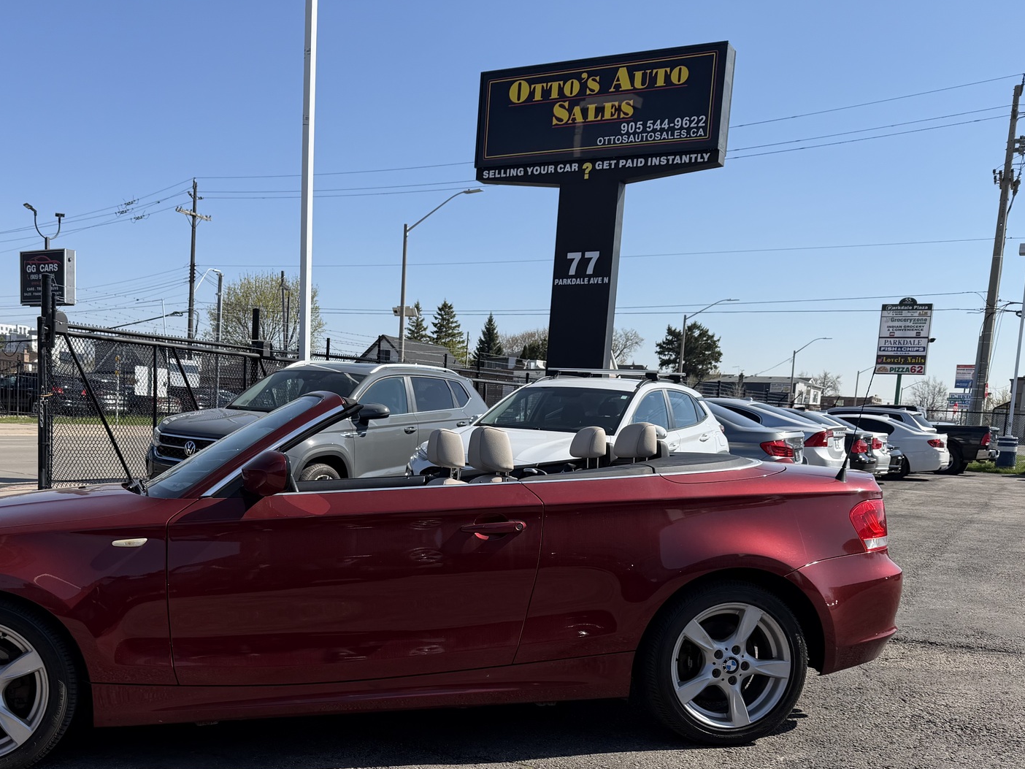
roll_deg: -3.1
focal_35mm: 35
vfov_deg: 39.8
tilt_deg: -7.8
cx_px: 396
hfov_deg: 52.2
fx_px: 1036
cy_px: 554
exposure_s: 1/4673
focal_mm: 6.76
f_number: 1.78
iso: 80
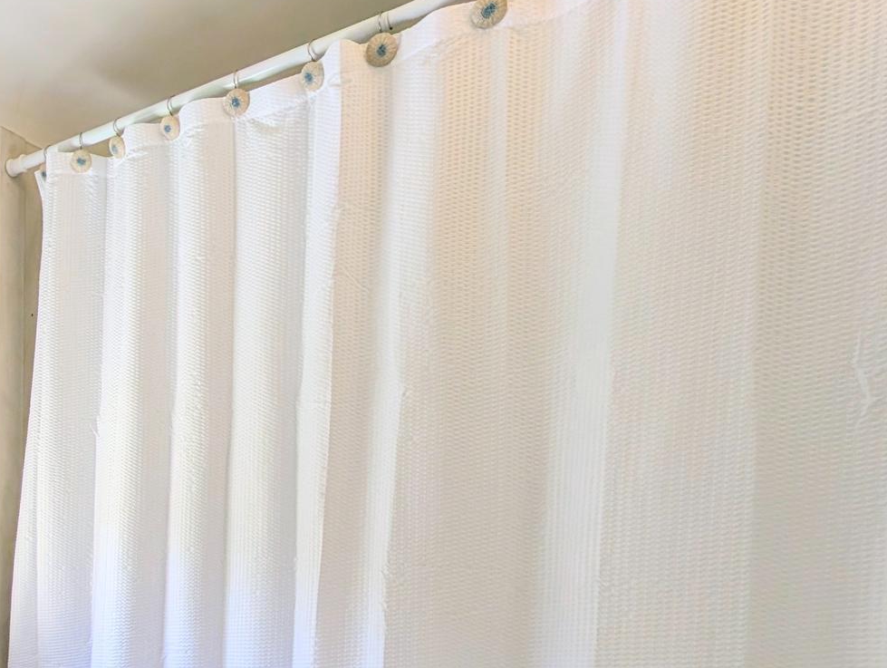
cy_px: 509
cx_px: 74
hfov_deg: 58.3
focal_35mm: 25
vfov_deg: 52.3
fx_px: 641
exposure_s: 1/1027
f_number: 1.7
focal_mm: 2.02
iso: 53
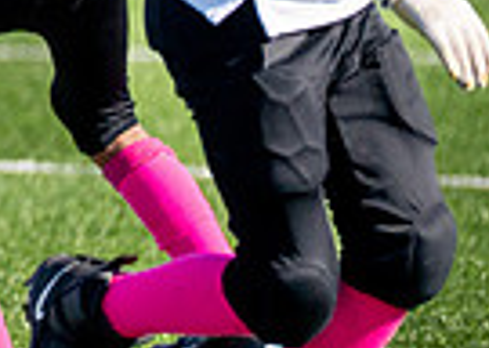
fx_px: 20426
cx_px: -1190
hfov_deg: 1.4
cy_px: -161
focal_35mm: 1473
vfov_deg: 1.0
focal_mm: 200
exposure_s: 1/5000
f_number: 2.8
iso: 320
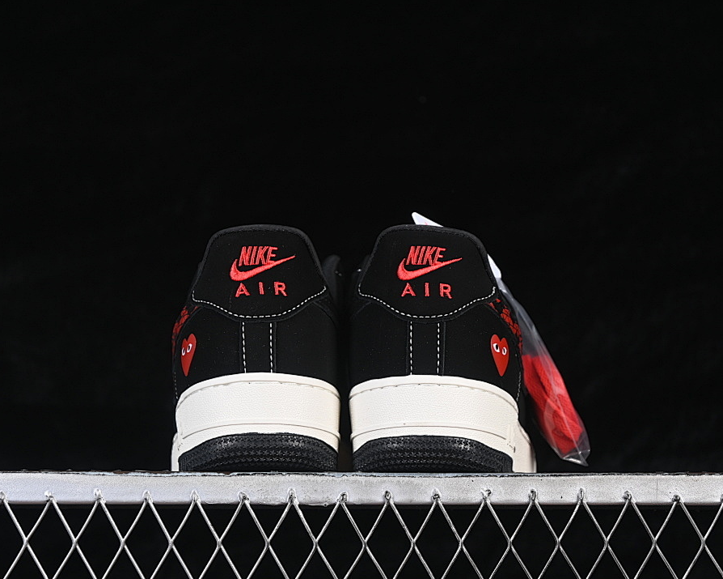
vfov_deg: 18.1
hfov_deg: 22.5
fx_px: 1819
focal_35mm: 85
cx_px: 362
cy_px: 289
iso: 160
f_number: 6.3
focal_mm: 50
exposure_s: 1/60
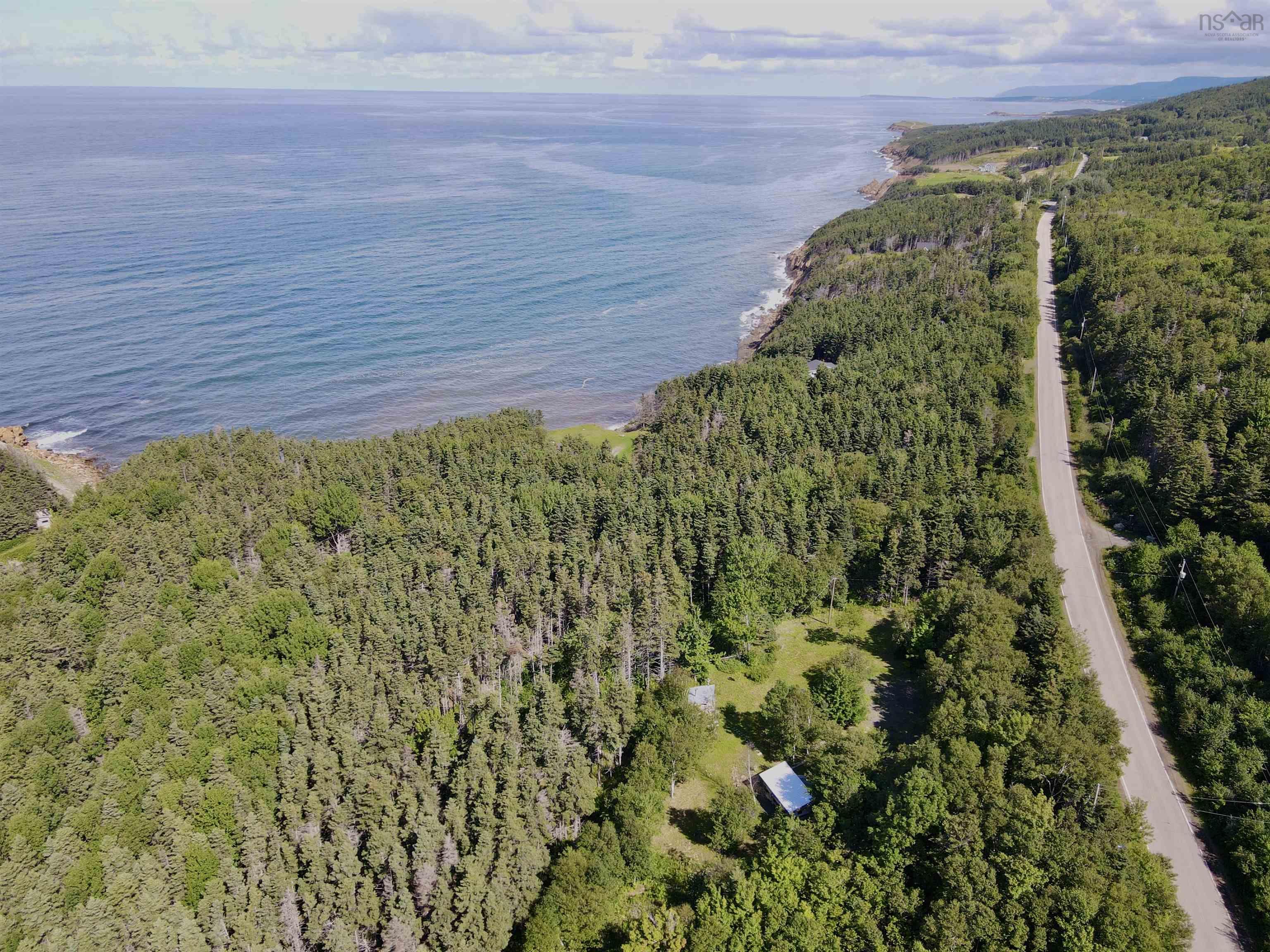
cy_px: 476
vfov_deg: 56.8
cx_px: 635
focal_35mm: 24
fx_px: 881
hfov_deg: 71.6
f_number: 2.8
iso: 100
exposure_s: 1/320
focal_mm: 4.5
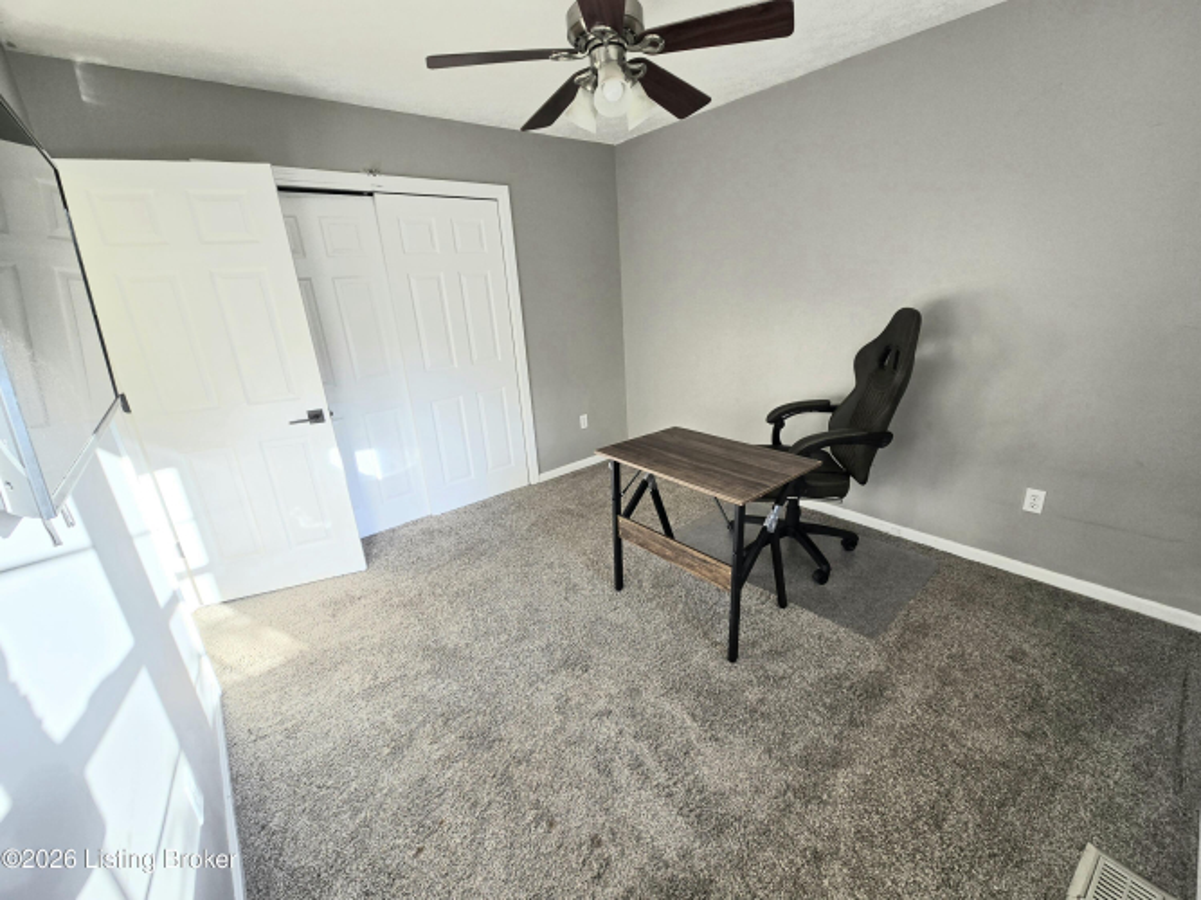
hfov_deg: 106.2
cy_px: 450
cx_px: 600
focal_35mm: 13
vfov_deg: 89.9
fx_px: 451
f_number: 2.2
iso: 50
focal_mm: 2.2
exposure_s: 1/120
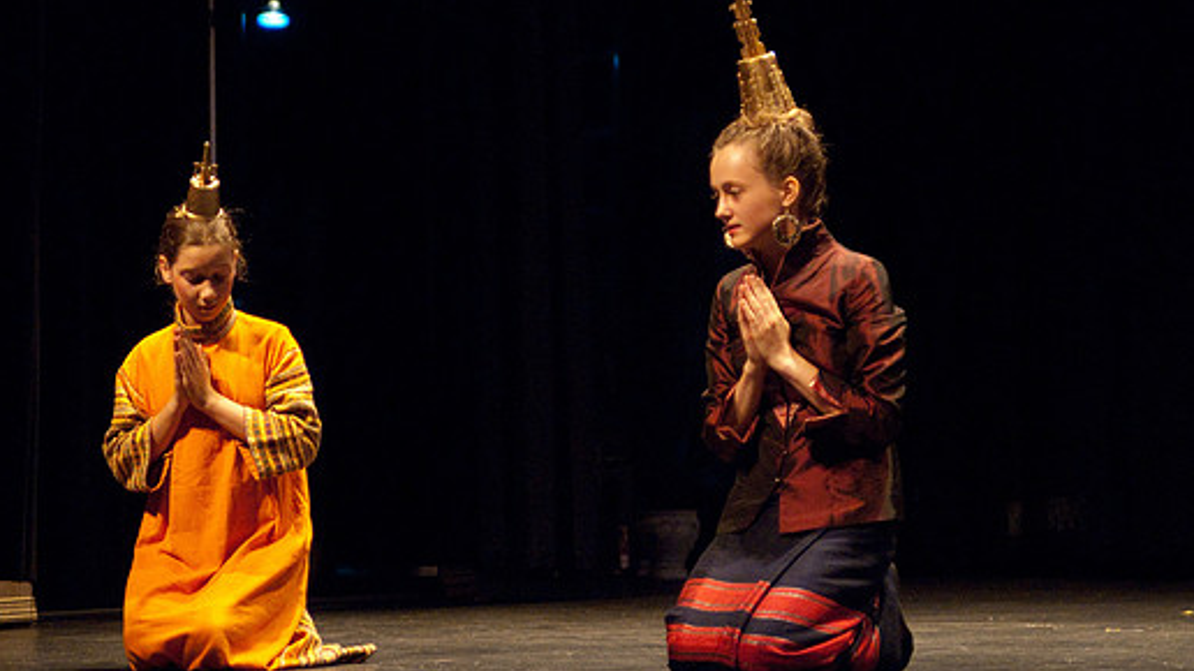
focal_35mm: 133
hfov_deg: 16.2
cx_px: 572
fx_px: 4197
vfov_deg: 9.1
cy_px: 278
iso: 1600
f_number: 2.8
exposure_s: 1/160
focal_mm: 75
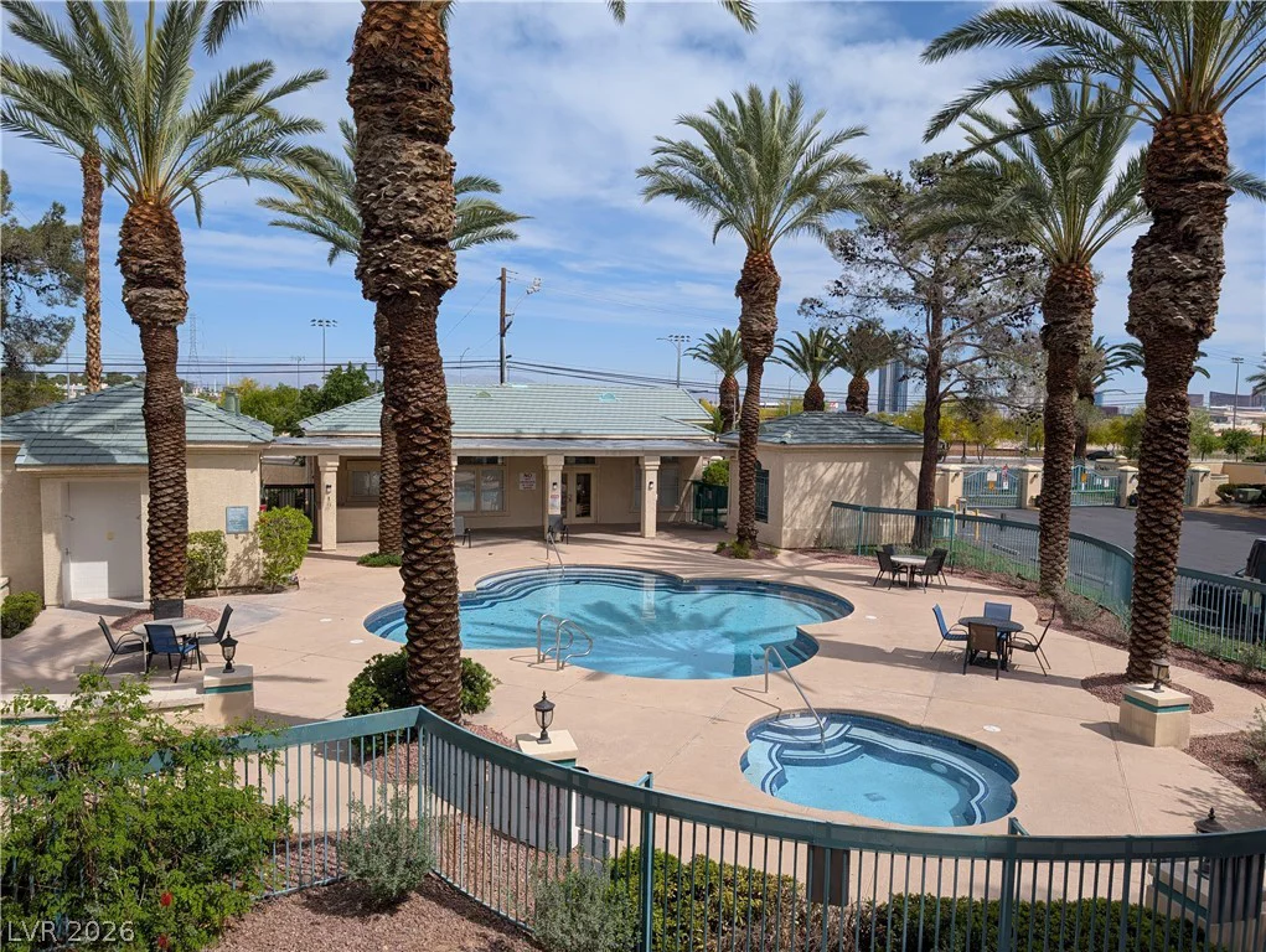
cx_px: 633
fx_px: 879
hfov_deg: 71.5
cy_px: 476
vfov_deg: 56.9
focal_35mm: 24
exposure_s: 1/1232
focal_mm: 6.9
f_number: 1.68
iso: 21
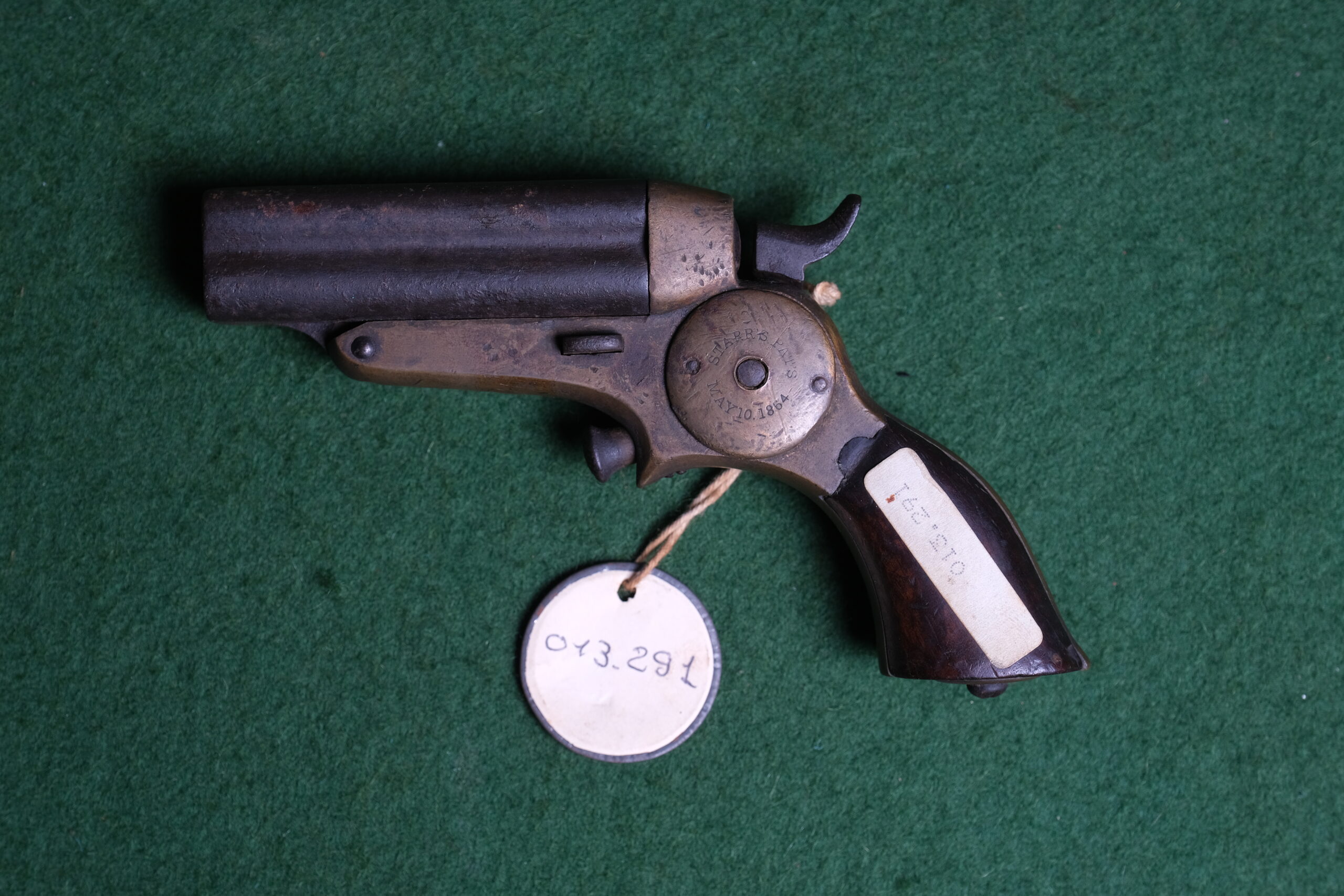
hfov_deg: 24.5
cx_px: 672
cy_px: 448
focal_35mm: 83
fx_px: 3099
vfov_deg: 16.5
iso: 320
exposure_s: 1/160
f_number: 5.6
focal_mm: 55
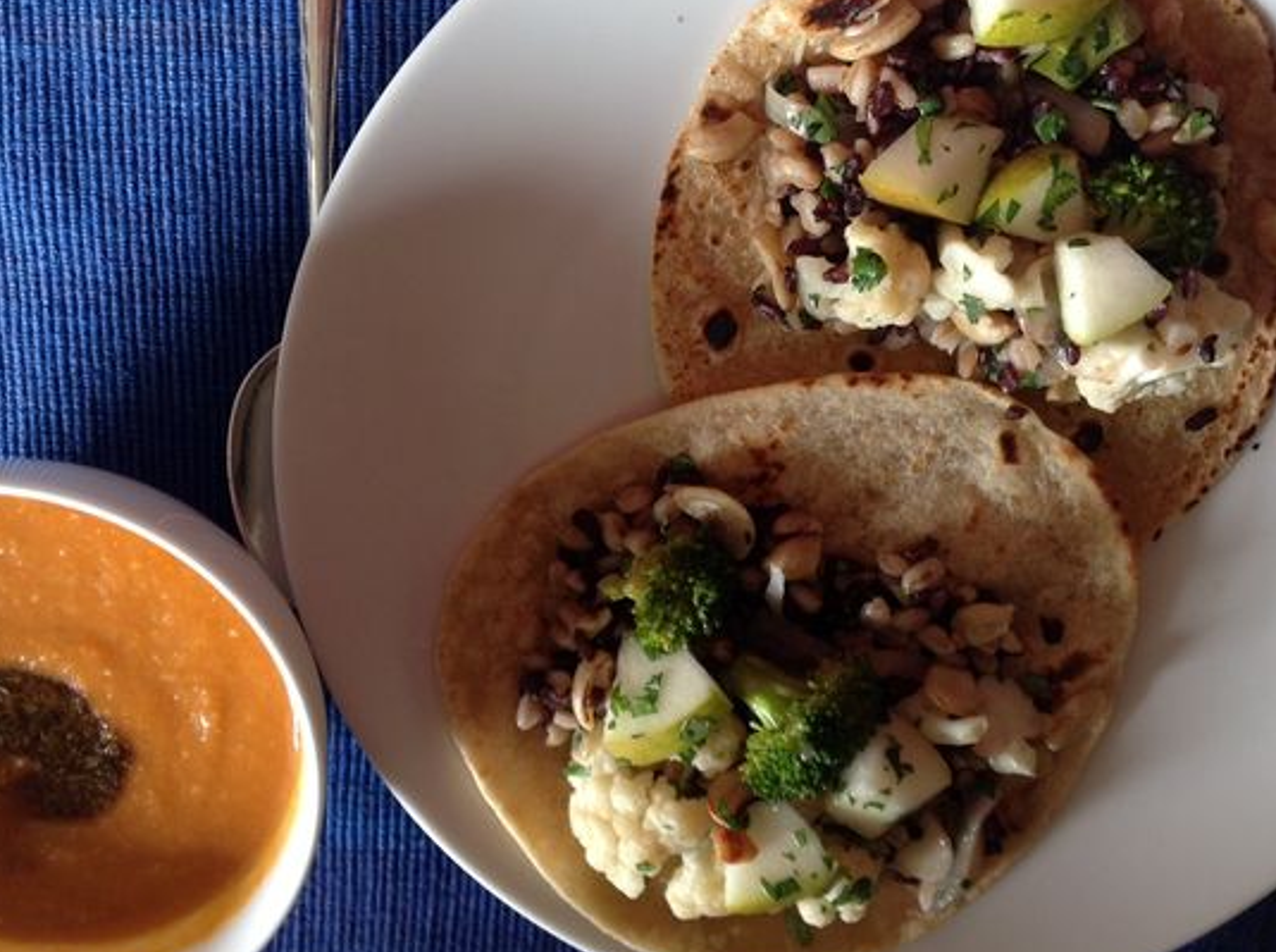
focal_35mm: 44
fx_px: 1619
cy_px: 434
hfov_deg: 43.0
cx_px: 632
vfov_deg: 32.7
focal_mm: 4.28
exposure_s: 1/17
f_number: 2.4
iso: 50
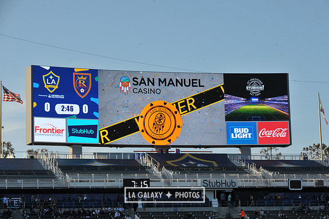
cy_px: 110
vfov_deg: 13.0
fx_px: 959
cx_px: 164
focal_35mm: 105
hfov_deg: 19.5
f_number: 10
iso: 400
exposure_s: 1/400
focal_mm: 105
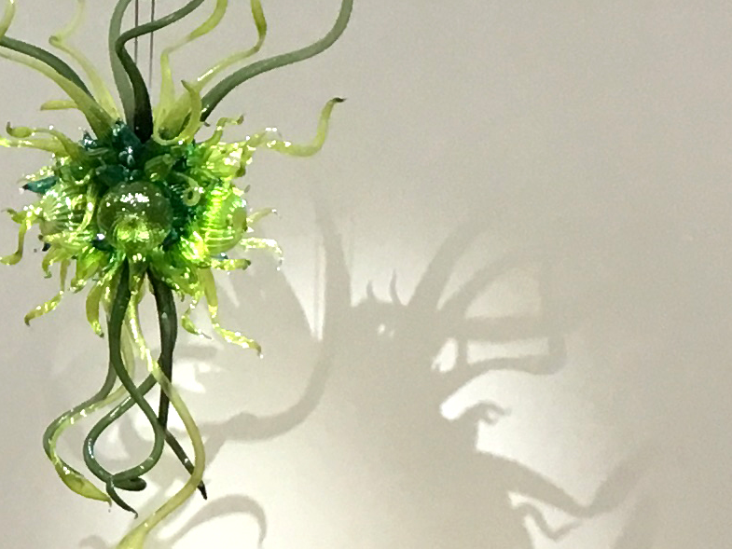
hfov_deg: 12.1
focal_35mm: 149
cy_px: 289
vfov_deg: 10.0
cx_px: -601
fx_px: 3151
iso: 50
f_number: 2.2
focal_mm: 4.15
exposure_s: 1/33
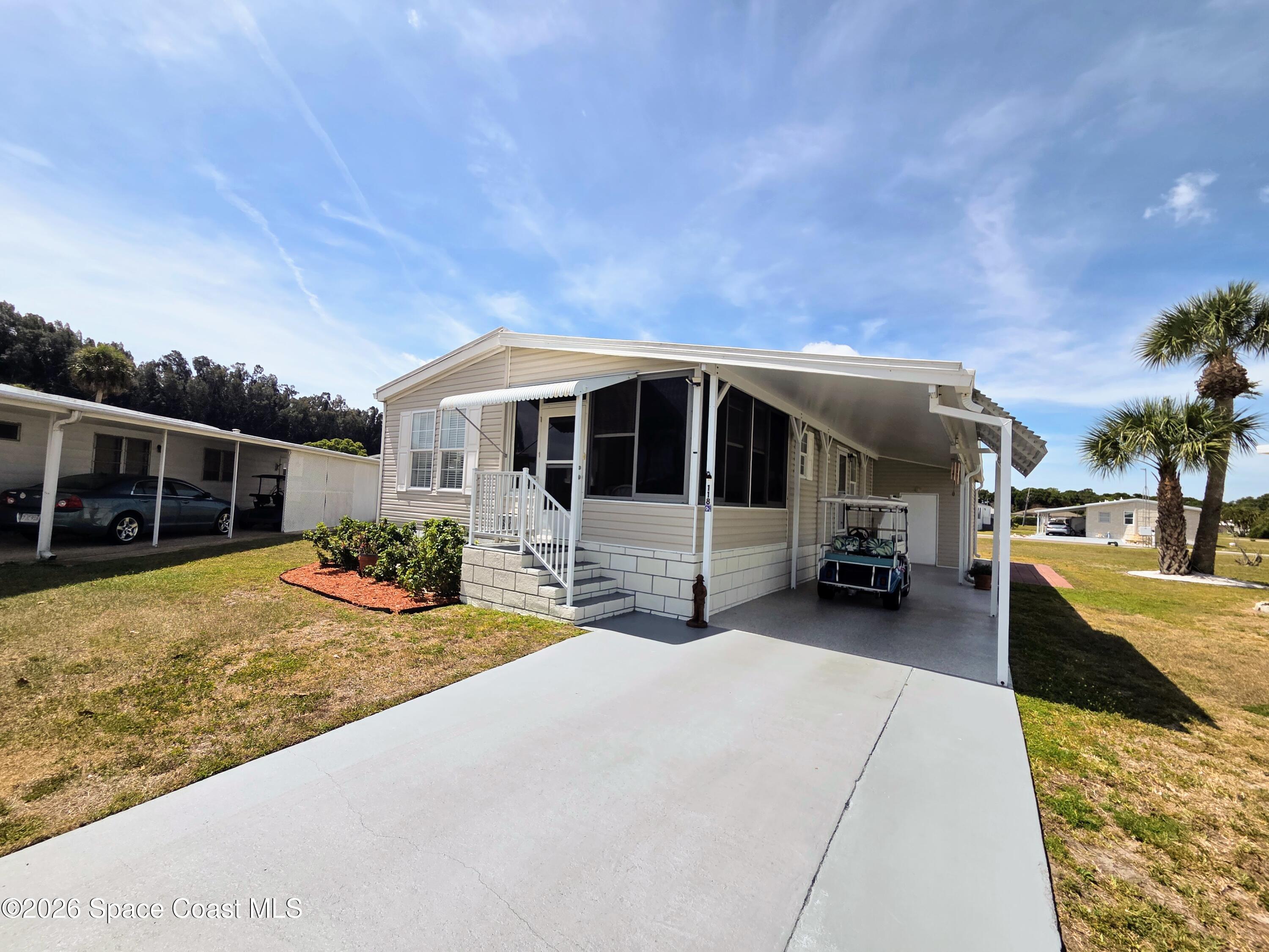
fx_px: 477
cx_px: 634
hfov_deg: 106.2
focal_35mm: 13
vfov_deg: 89.9
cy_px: 476
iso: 50
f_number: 2.2
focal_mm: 2.2
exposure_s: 1/3160
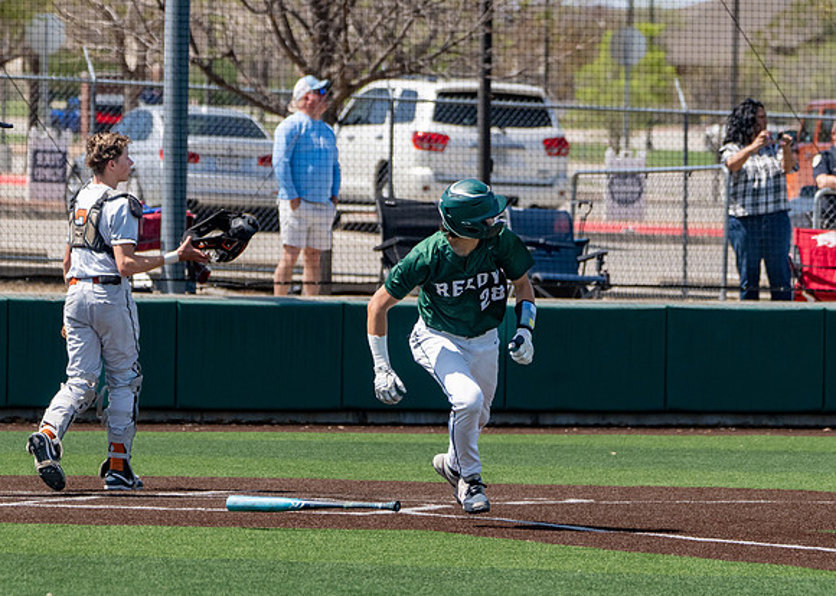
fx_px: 8438
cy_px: 334
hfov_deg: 5.7
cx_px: 418
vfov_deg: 4.1
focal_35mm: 355
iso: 800
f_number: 8
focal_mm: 265
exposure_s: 1/2500
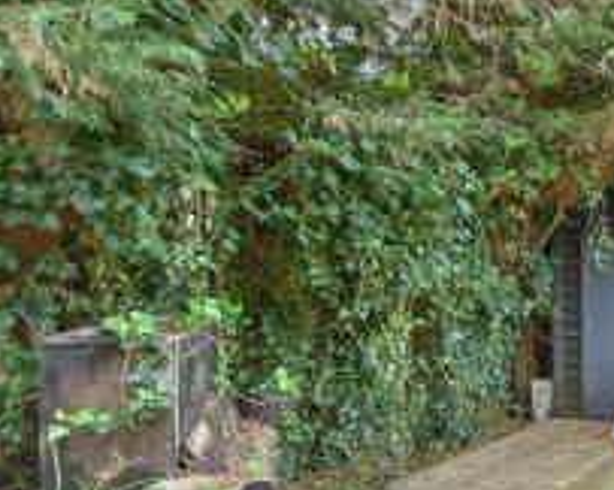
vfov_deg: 44.1
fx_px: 599
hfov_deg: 44.2
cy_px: 307
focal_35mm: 33
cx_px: 644
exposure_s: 1/80
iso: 500
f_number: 4.5
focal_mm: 10
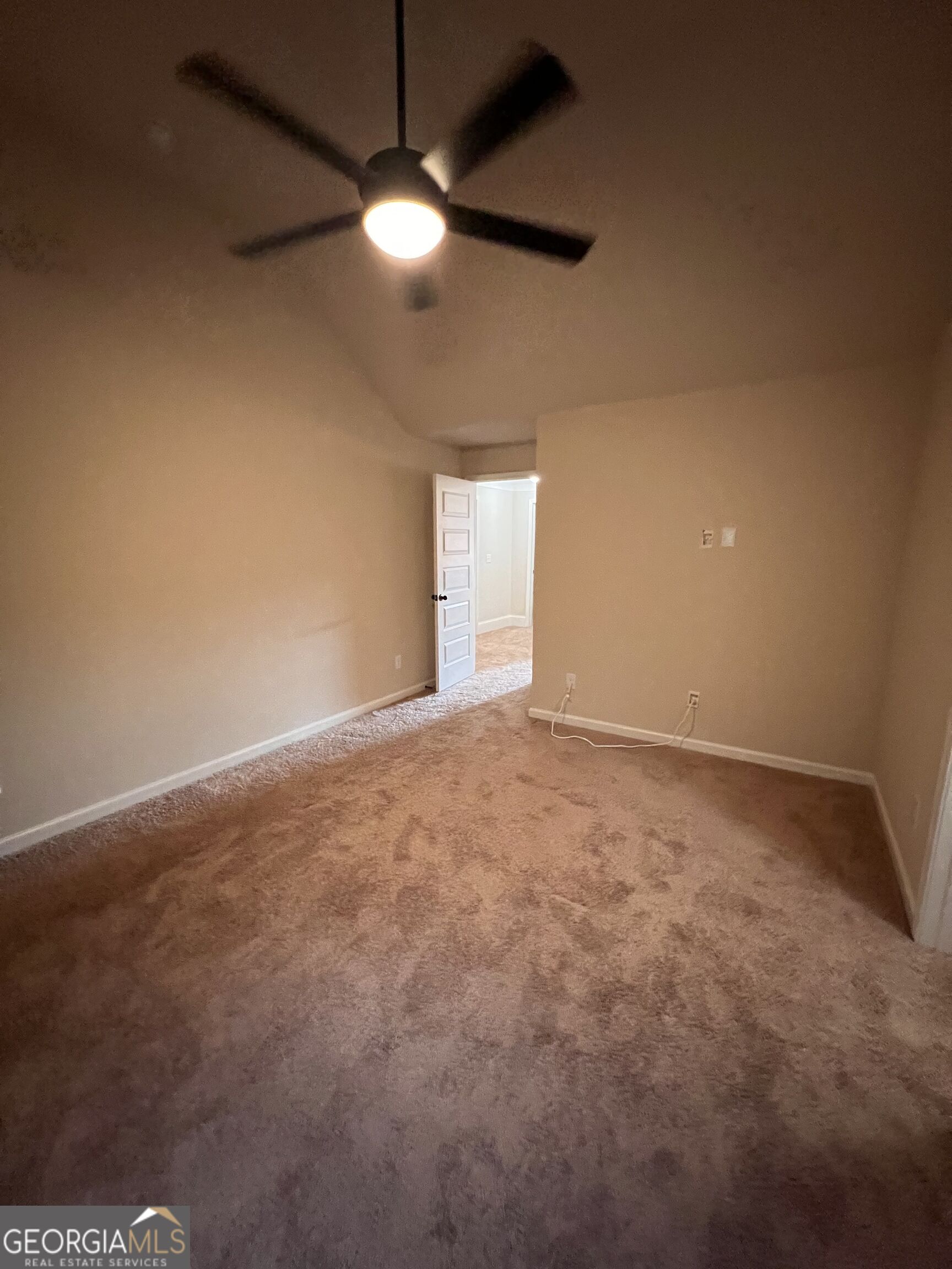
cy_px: 634
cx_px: 476
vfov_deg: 106.2
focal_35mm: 13
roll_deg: -1.0
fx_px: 477
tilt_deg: -8.2
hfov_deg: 89.9
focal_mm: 1.57
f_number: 1.8
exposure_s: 1/60
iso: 800
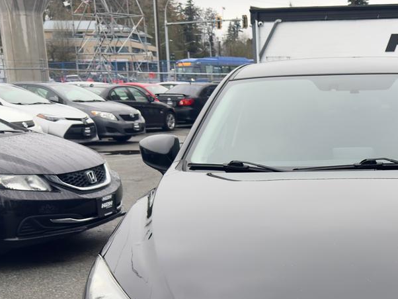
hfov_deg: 35.8
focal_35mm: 51
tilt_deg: -15.8
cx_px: 339
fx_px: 587
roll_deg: +0.1
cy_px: 303
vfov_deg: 26.9
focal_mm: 6.76
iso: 100
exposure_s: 1/611
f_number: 1.78
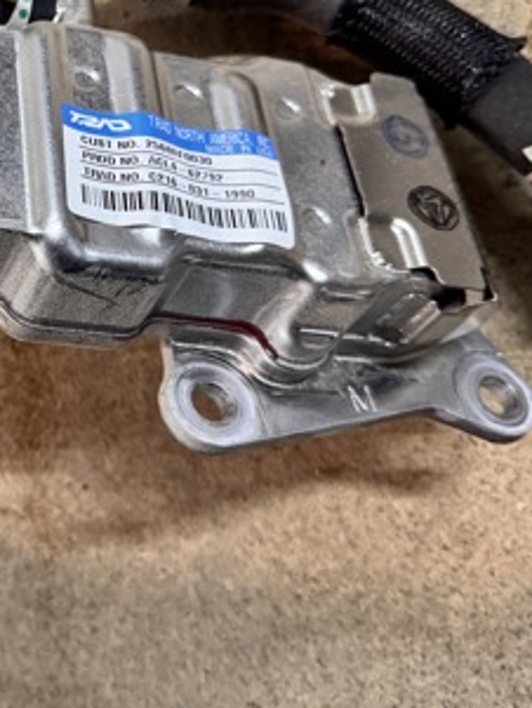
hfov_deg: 26.4
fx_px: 1044
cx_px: -47
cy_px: 235
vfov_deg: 37.1
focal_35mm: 51
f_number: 1.78
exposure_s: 1/60
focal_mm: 6.76
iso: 400
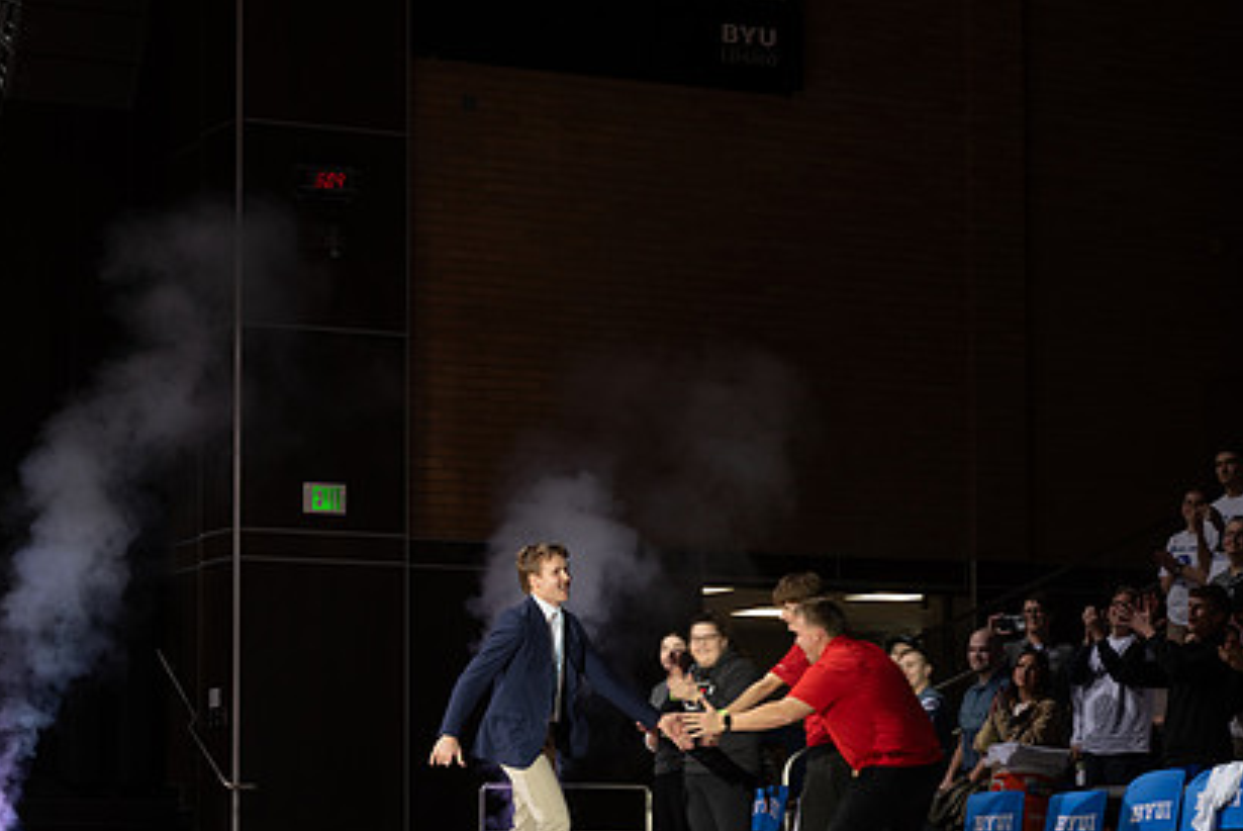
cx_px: 424
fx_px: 3421
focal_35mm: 99
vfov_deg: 13.8
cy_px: 557
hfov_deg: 20.5
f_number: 6.3
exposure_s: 1/60
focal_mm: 70
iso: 100
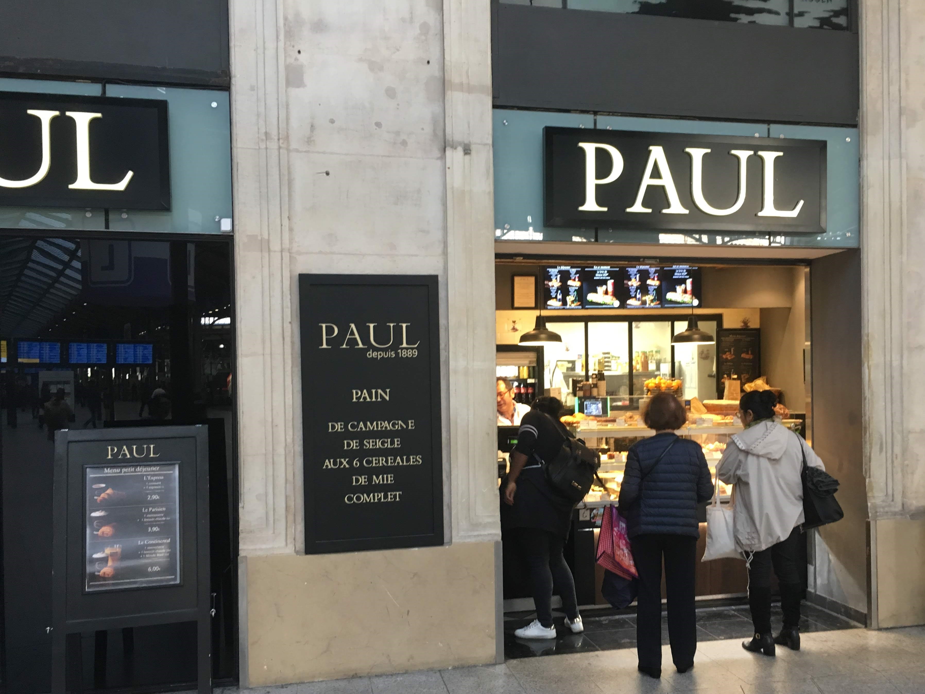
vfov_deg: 48.2
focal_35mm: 29
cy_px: 347
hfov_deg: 61.7
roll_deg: +0.7
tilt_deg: -0.6
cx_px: 462
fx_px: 775
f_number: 2.2
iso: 125
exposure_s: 1/33
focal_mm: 4.15
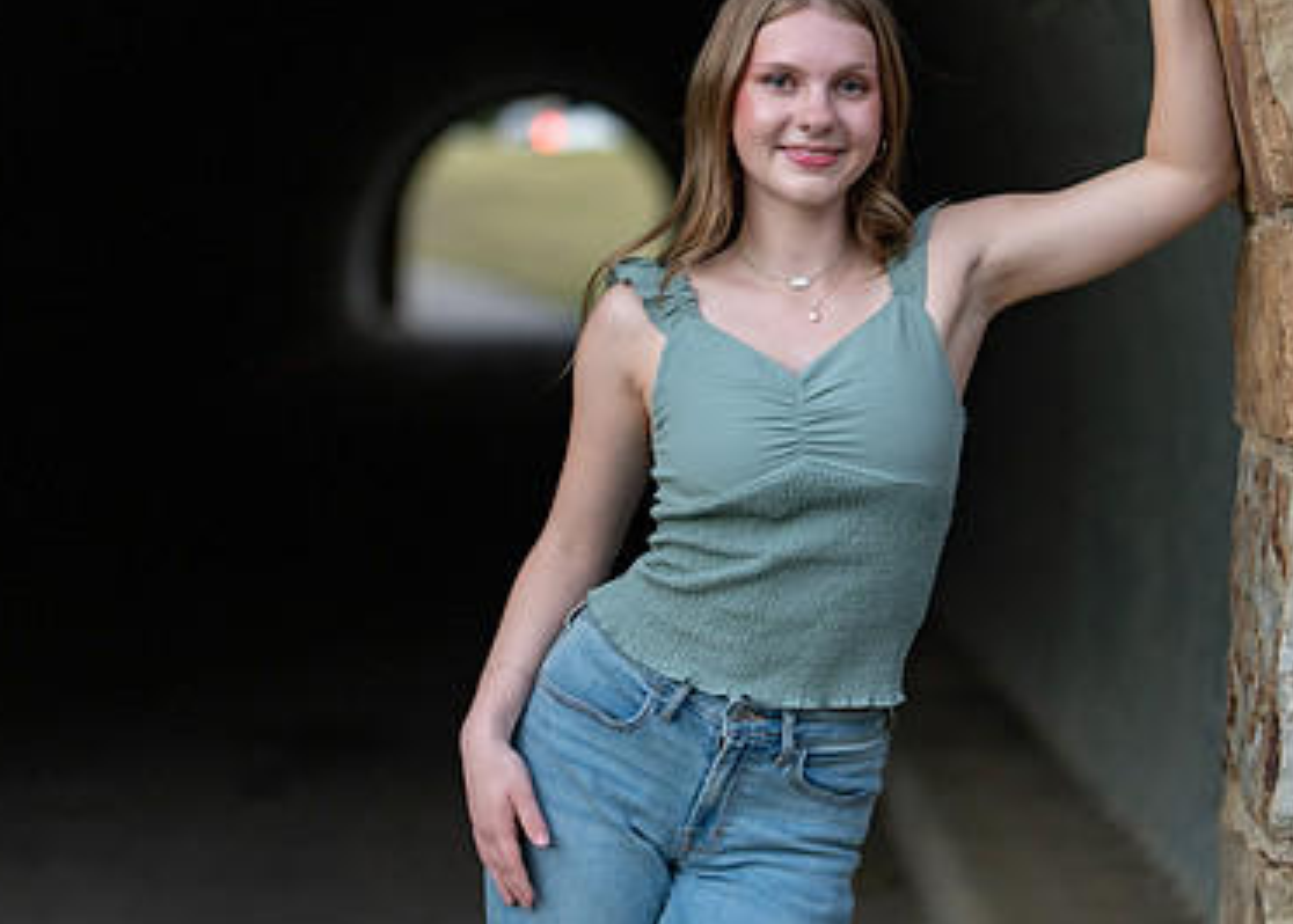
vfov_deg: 16.1
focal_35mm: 89
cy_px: 359
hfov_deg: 22.3
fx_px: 3269
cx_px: 770
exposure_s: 1/400
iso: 400
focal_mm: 50
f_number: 1.2
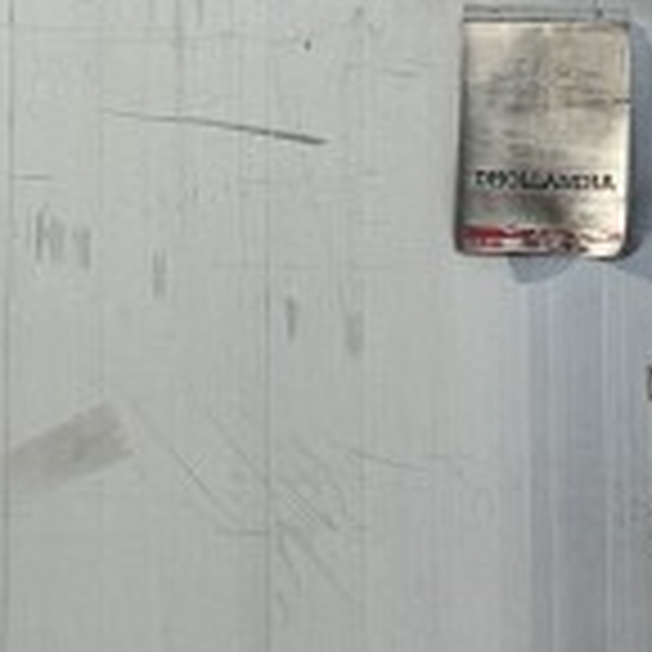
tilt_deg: +3.7
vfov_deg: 13.7
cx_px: -4
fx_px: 2706
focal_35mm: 127
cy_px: 220
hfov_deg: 13.5
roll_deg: +1.0
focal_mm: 5.7
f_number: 1.5
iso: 50
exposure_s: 1/5882
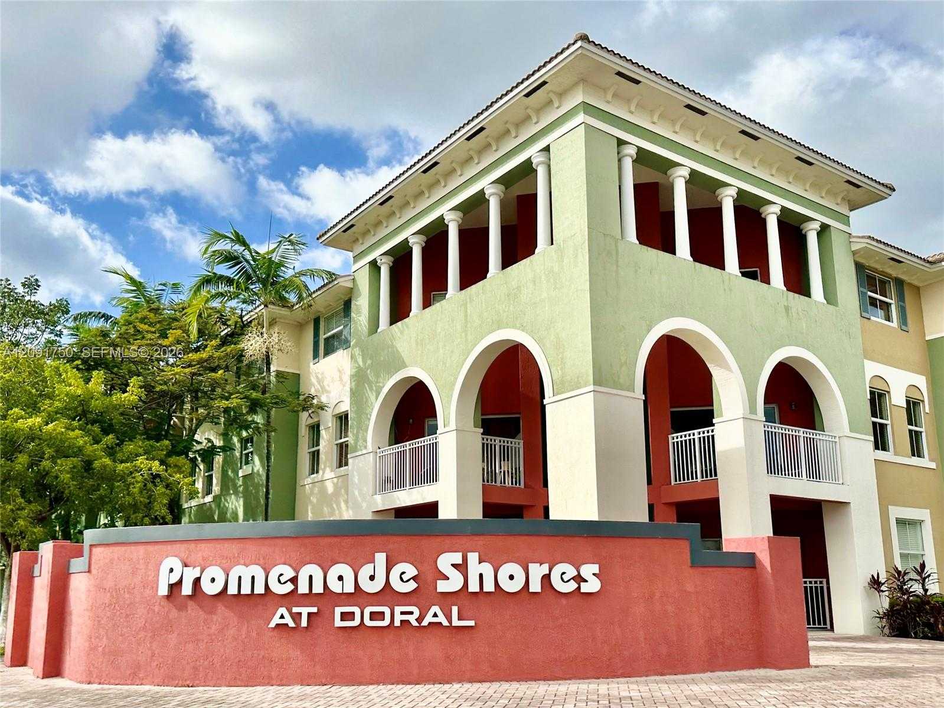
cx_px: 472
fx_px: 654
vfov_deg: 56.8
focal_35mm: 24
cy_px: 354
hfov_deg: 71.6
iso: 80
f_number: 1.78
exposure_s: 1/5000
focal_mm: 6.86
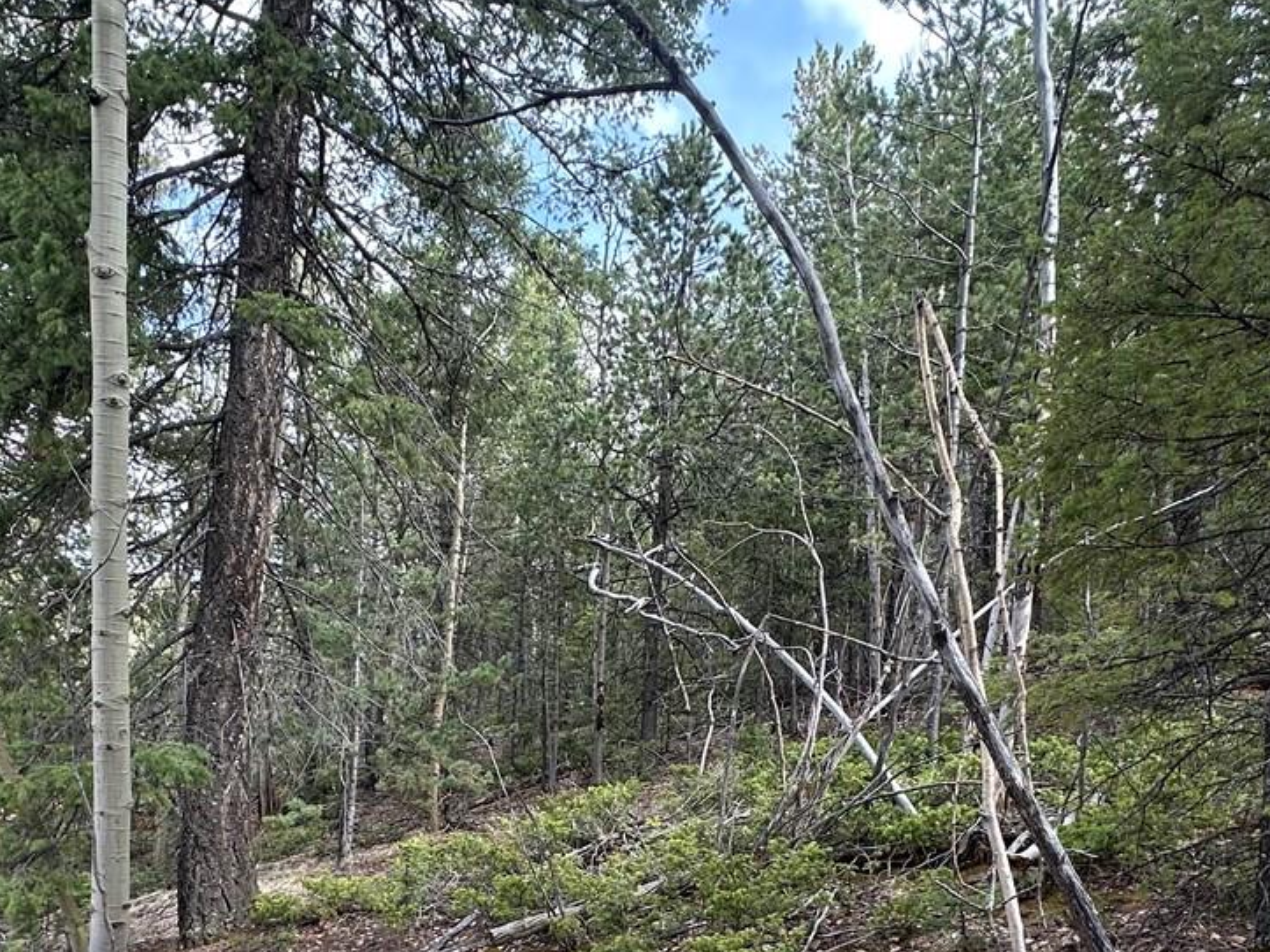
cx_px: 557
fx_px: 1137
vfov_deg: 41.6
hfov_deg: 58.2
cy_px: 868
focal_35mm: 31
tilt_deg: -3.9
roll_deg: -3.3
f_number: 2.2
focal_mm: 2.22
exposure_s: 1/132
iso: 40
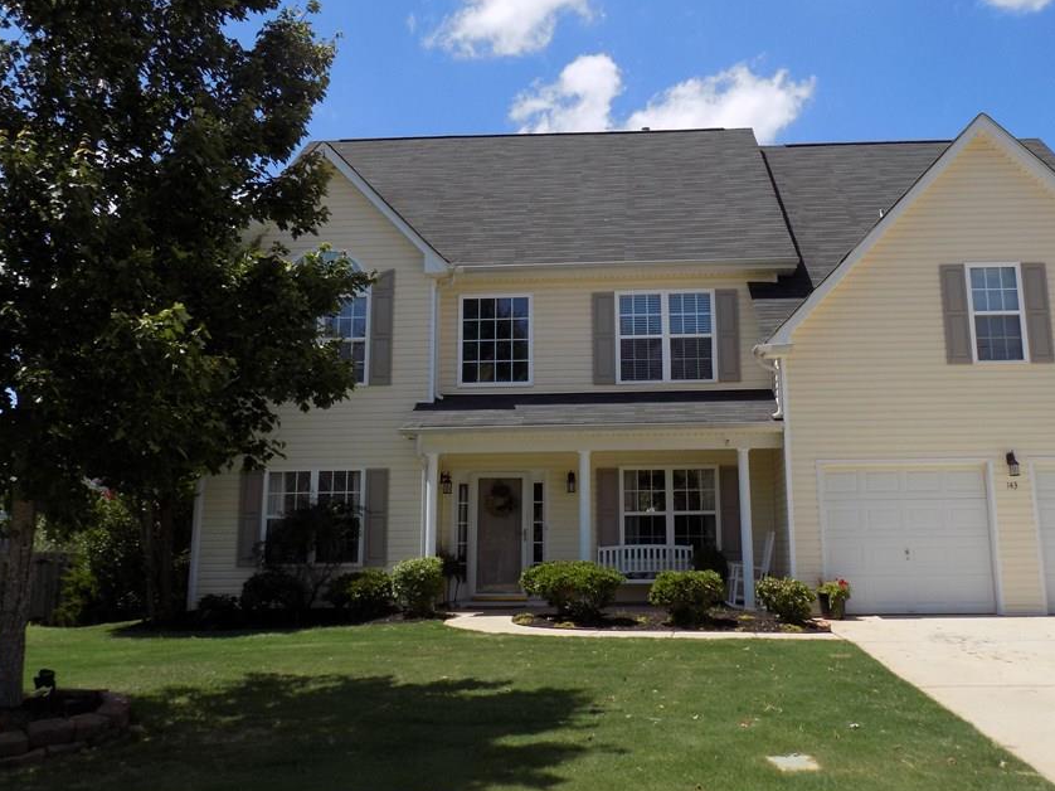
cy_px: 319
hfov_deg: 55.2
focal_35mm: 33
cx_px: 594
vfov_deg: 42.7
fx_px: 1005
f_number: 3.2
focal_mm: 4.8
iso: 80
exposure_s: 1/1000
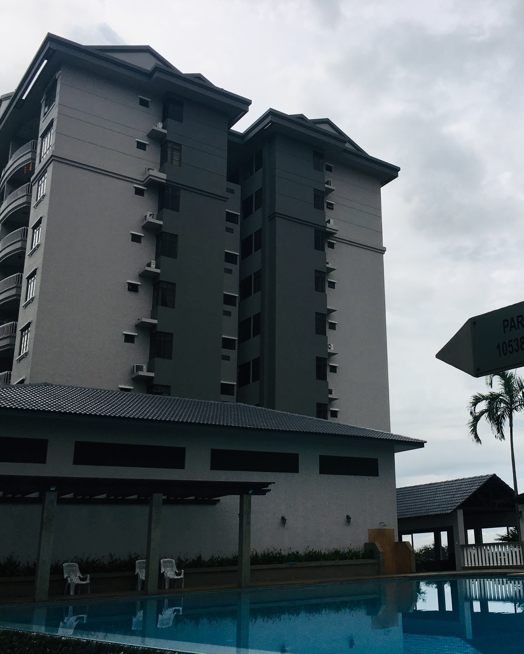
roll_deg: +2.9
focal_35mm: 38
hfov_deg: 38.2
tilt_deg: +18.5
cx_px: 392
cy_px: 327
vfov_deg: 47.9
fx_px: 737
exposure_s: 1/3344
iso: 25
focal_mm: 4.15
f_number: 2.2
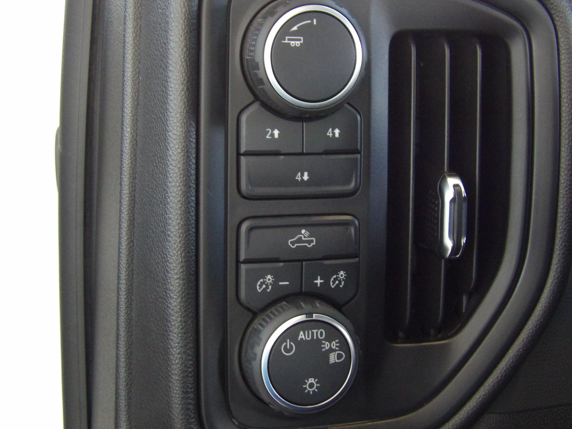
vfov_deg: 23.3
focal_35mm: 63
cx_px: 294
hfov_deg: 30.7
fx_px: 1041
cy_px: 208
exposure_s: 1/20
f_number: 3.9
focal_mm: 9.5
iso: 760
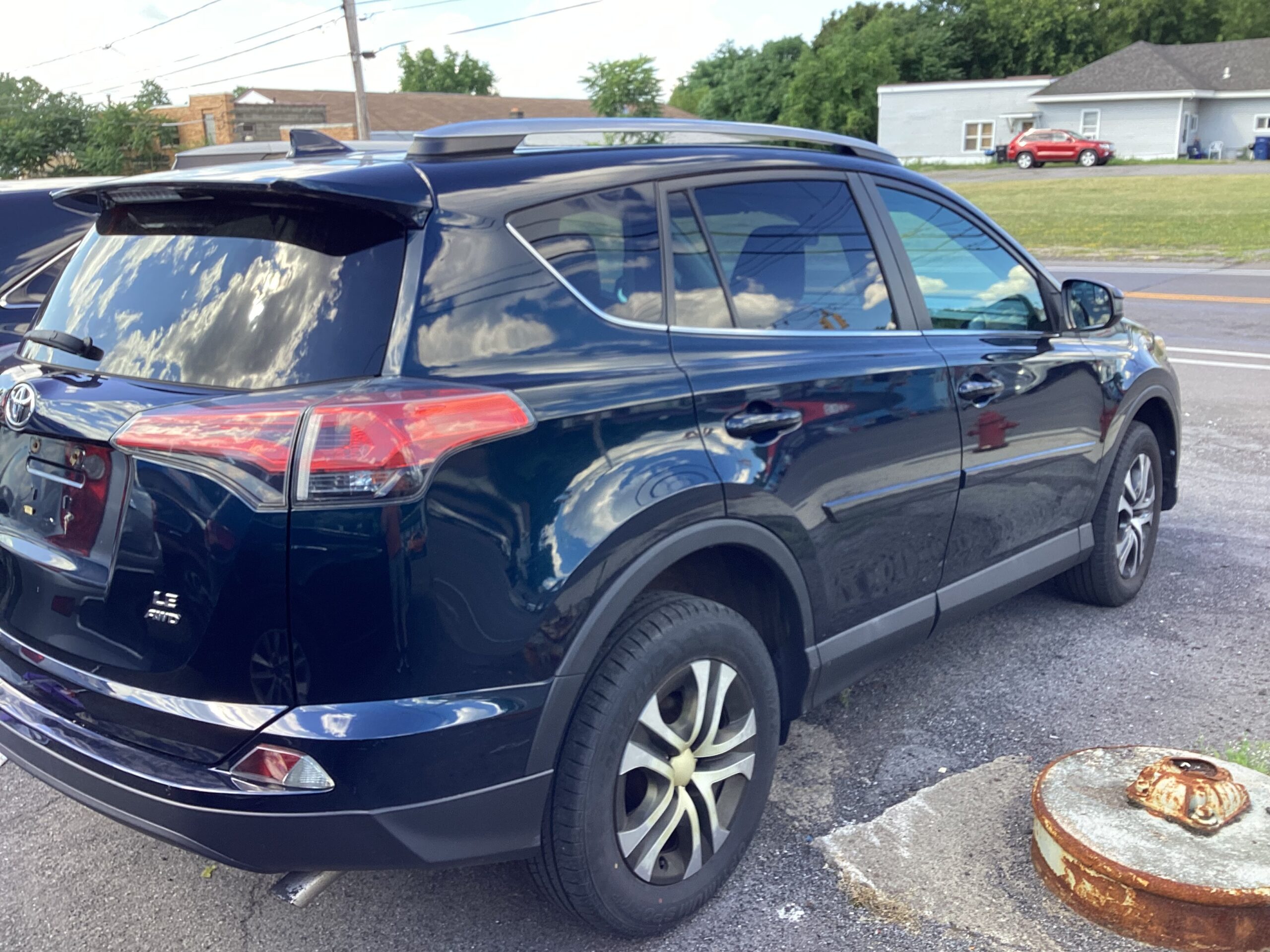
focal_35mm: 31
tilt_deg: -15.5
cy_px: 476
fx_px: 1137
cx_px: 635
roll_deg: +2.5
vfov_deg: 45.4
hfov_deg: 58.4
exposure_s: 1/120
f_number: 2.4
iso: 25
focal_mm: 3.3
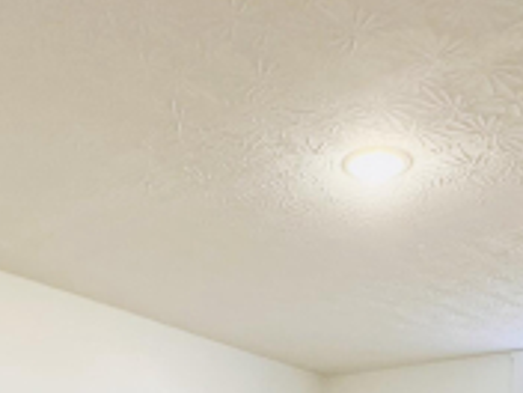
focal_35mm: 53
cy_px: 655
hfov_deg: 36.2
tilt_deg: -6.8
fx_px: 801
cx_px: 251
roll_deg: -0.8
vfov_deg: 21.1
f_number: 2.2
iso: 250
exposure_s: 1/60
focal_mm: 2.22
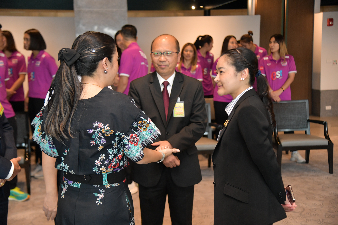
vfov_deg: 27.0
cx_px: 169
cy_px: 112
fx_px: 469
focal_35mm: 50
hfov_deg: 39.6
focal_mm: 50
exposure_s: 1/200
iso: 1600
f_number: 4
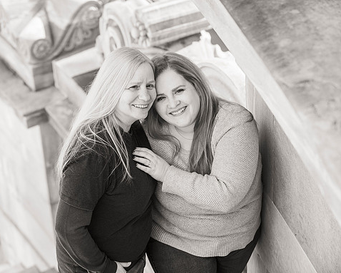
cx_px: 142
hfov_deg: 19.7
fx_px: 980
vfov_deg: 15.9
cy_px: 132
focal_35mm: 97
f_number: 4
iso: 400
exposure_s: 1/1000
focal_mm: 82
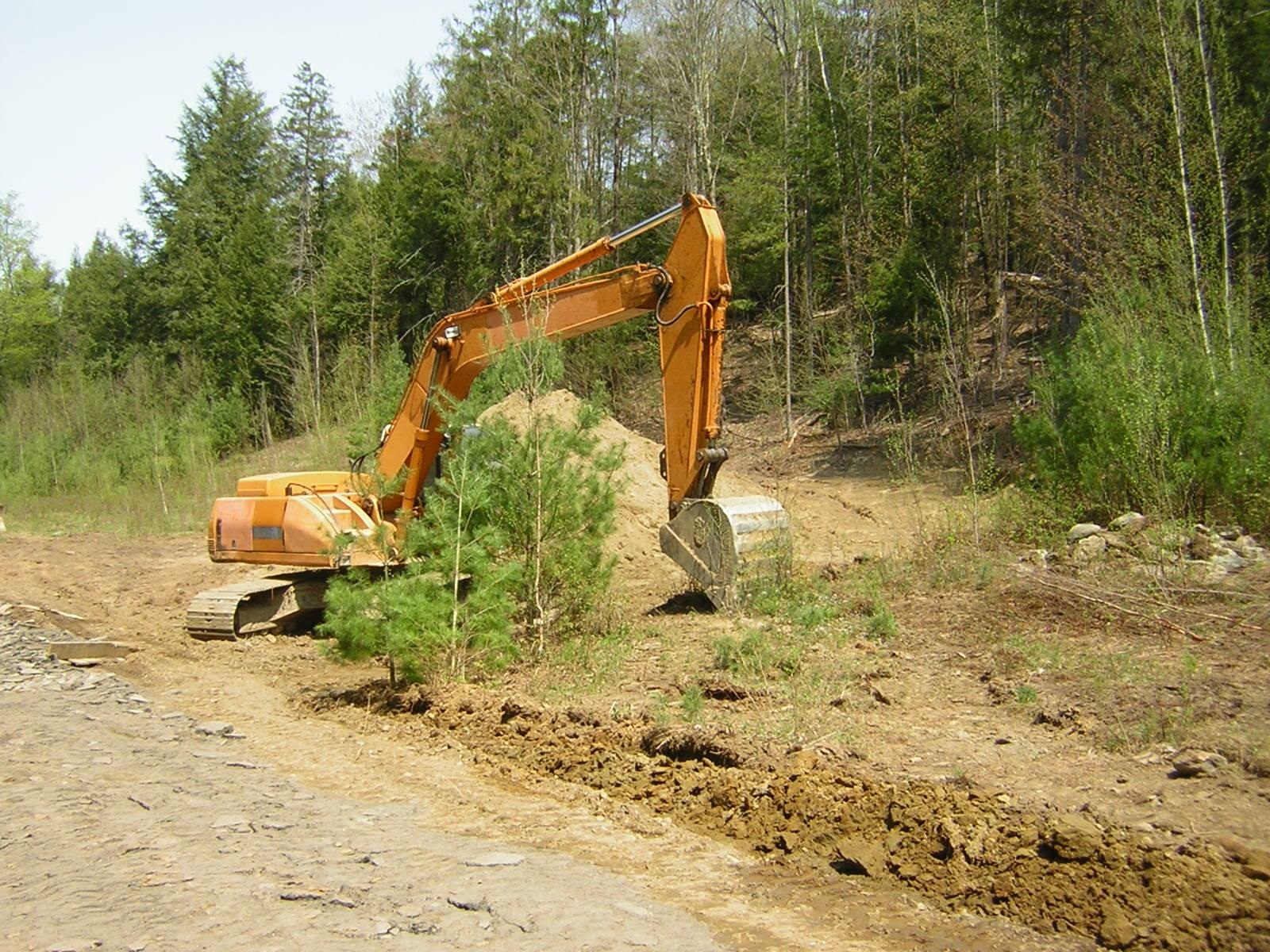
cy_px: 476
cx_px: 635
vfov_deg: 39.7
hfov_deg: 51.4
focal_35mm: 36
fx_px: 1321
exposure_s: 1/160
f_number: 5.2
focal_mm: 4.7
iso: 50
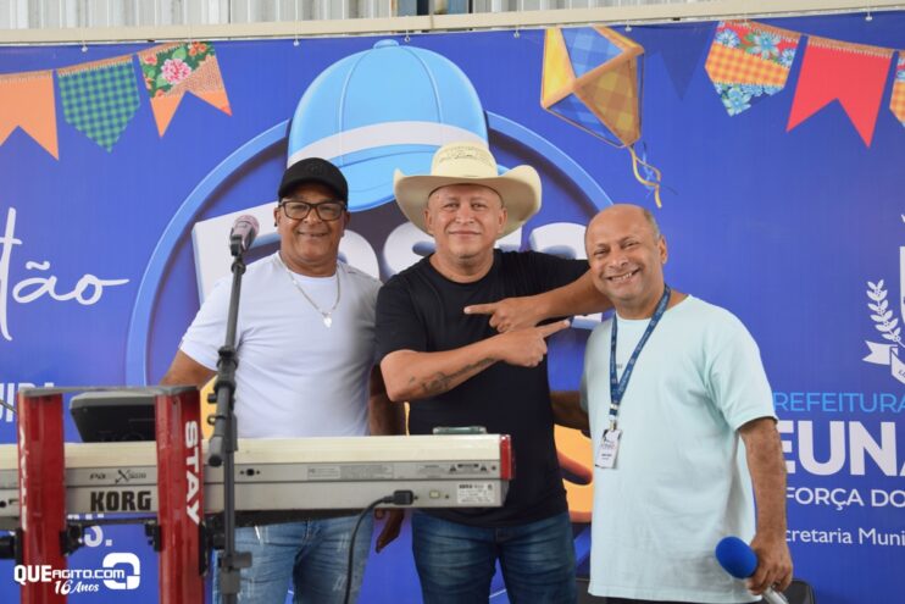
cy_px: 302
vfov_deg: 23.8
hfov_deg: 35.0
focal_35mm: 57
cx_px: 452
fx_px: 1433
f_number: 6.3
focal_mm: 38
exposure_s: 1/160
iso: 400
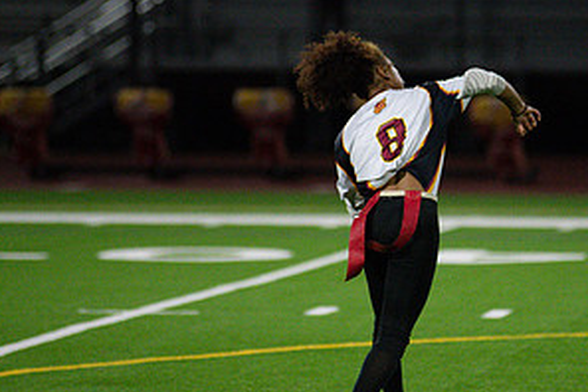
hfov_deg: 5.3
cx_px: 418
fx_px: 6386
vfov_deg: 3.5
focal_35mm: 391
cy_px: 144
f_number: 2.8
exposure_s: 1/2500
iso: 9000
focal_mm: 200
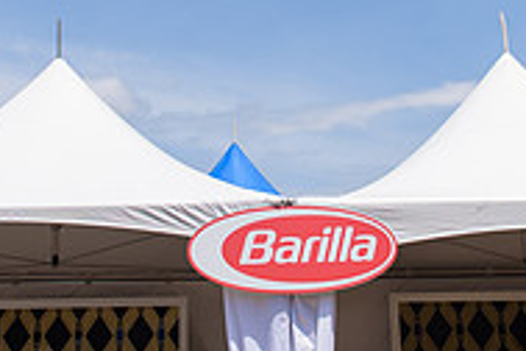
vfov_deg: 16.2
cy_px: 7
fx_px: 1213
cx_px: 256
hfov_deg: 24.5
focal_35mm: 83
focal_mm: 27
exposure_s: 1/2500
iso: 200
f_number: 4
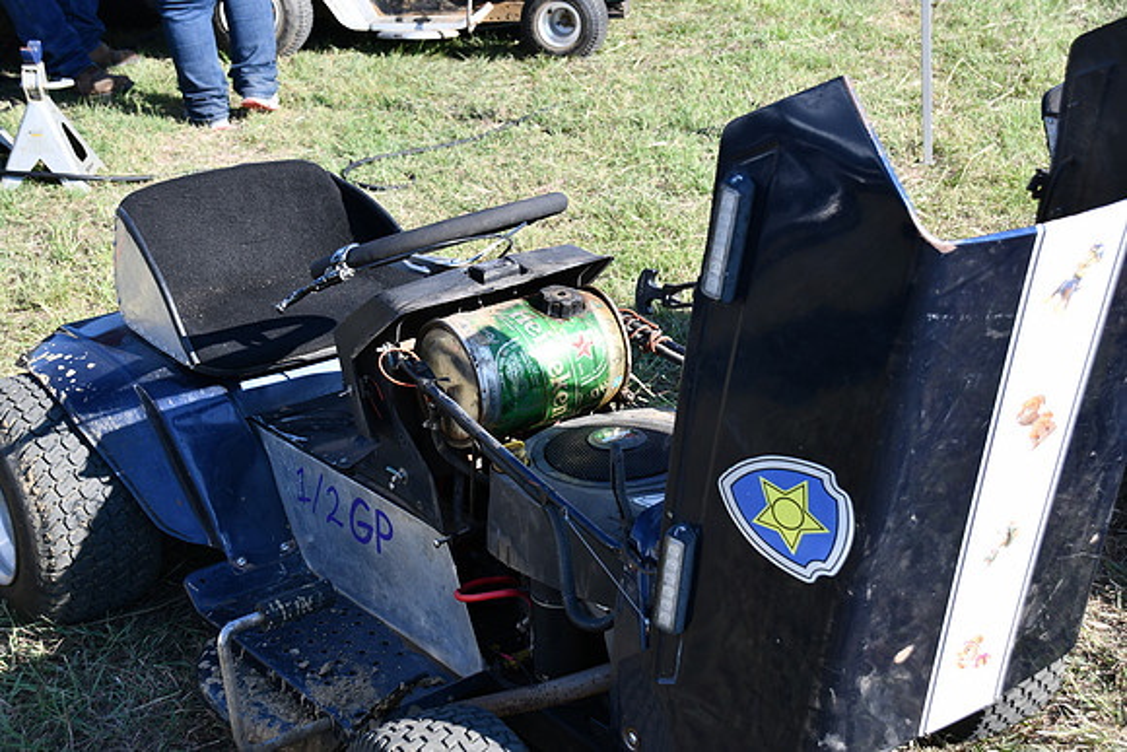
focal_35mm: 57
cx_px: 564
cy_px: 376
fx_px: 1785
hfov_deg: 35.0
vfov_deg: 23.8
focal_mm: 38
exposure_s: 1/250
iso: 200
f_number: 7.1
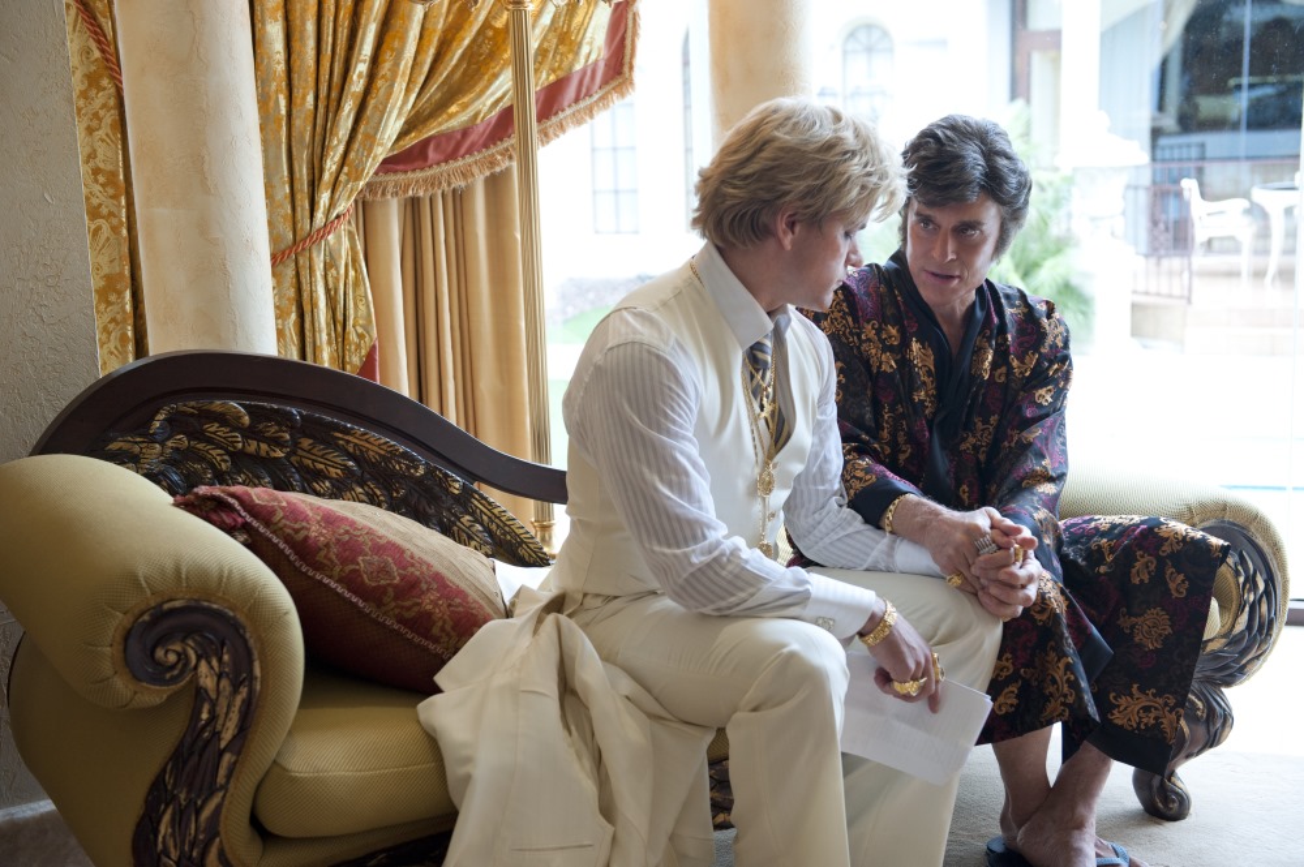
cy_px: 434
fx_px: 1810
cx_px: 652
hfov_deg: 39.6
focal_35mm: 50
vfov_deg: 26.9
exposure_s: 1/125
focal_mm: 50
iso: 400
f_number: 3.5
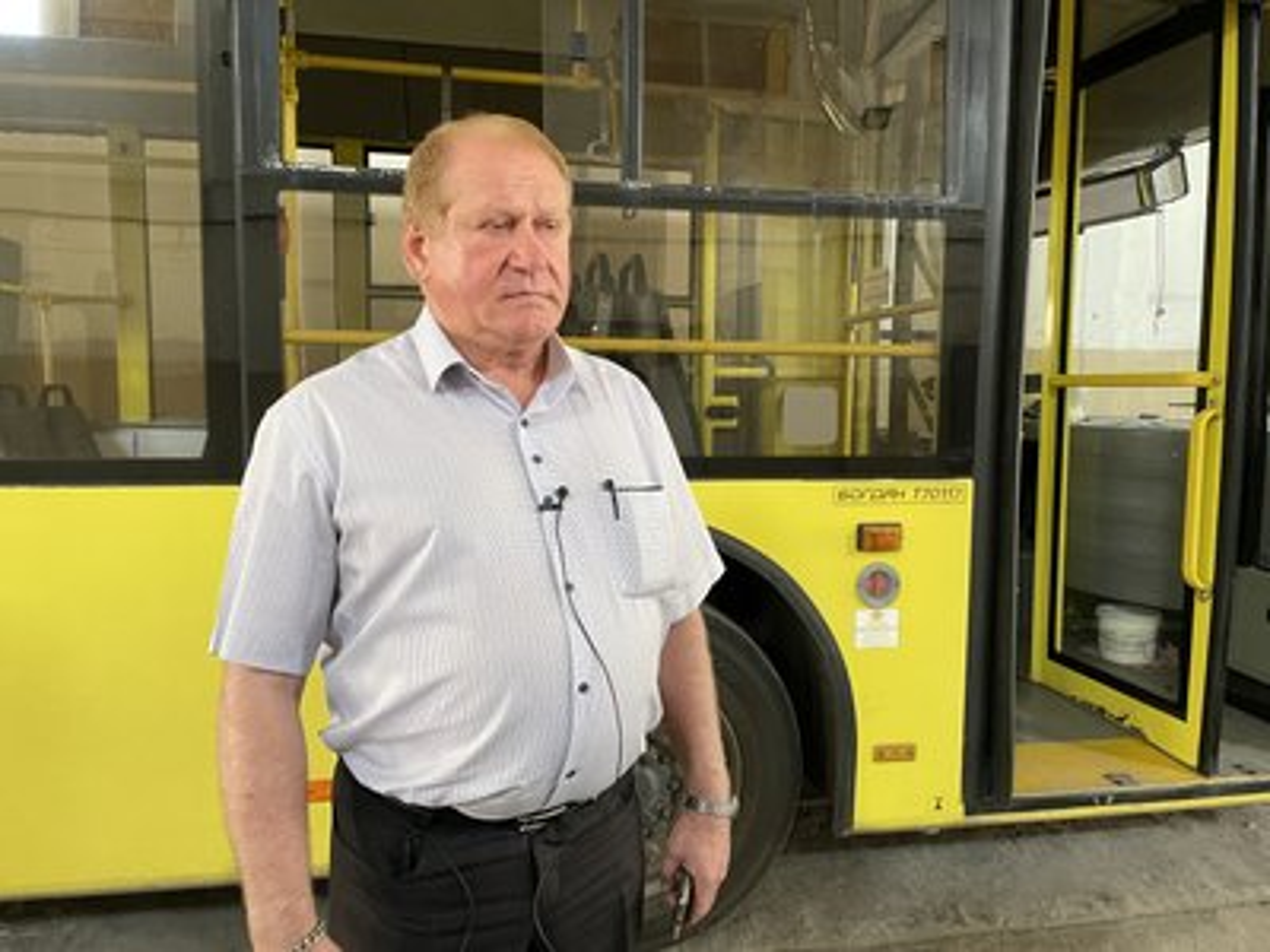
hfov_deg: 67.3
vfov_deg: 53.1
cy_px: 476
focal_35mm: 26
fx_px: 954
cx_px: 635
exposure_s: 1/60
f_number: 1.6
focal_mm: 4.2
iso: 250
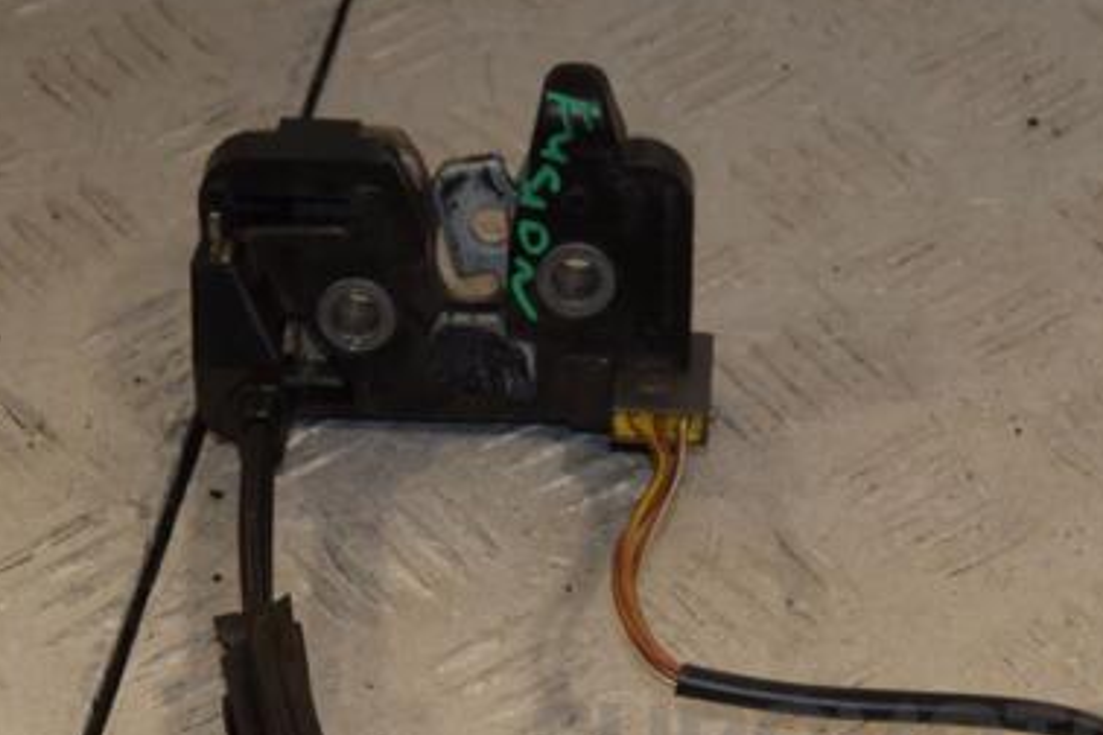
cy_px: 359
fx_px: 4810
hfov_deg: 13.1
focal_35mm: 157
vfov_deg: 8.7
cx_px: 479
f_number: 9
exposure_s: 1/200
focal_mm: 66
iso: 800
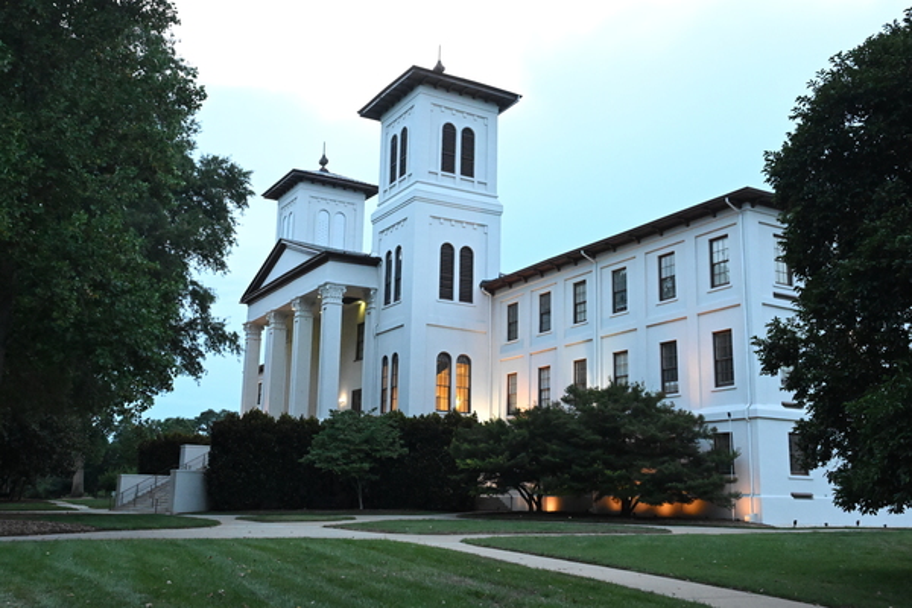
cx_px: 456
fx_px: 912
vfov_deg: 36.9
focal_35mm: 36
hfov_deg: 53.1
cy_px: 304
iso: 6400
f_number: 5.6
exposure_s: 1/125
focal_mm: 24
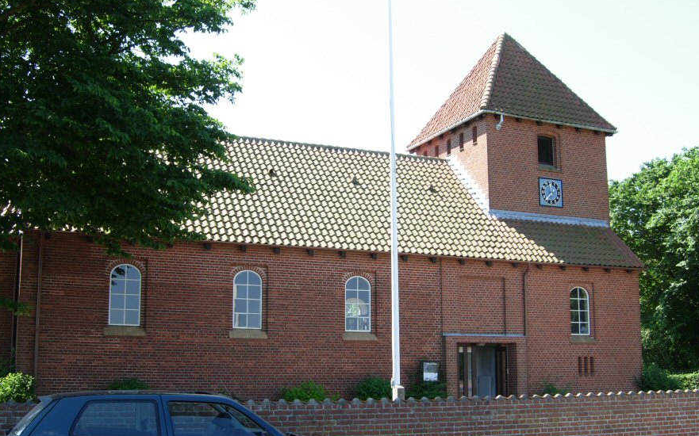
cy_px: 249
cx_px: 348
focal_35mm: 39
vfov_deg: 32.7
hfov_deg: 50.4
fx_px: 743
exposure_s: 1/192
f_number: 3.8
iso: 50
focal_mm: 7.5
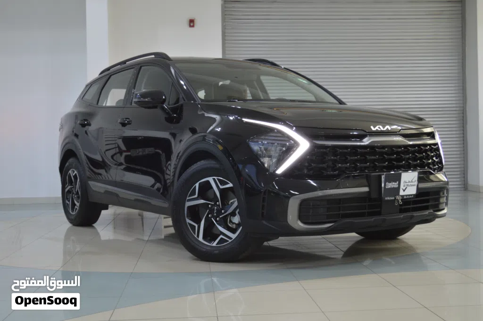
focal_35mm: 48
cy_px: 160
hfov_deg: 41.1
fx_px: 643
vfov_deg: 28.0
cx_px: 242
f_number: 4.8
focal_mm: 32
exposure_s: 1/40
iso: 400
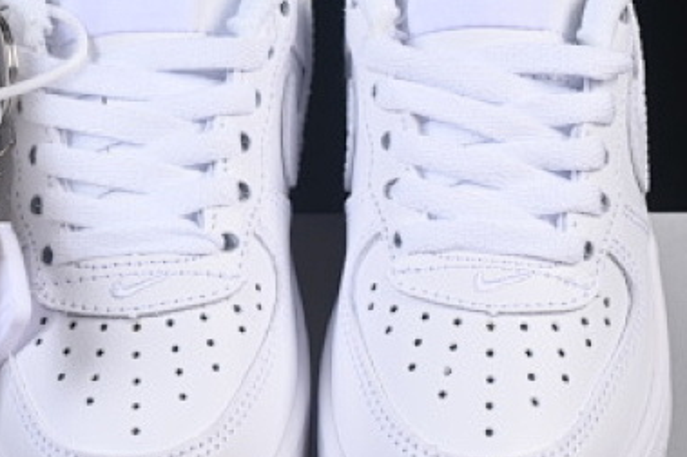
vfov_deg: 6.4
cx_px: 332
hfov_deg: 9.6
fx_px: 4080
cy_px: 189
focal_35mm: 214
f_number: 8
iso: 160
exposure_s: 1/80
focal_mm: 50
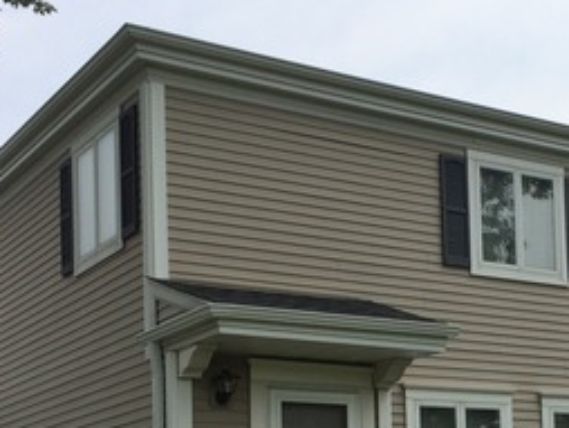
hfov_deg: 26.1
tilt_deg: +5.7
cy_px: 432
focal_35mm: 73
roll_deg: +1.8
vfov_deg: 19.6
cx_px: 473
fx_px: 1201
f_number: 2.2
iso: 32
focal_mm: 4.15
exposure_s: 1/2740
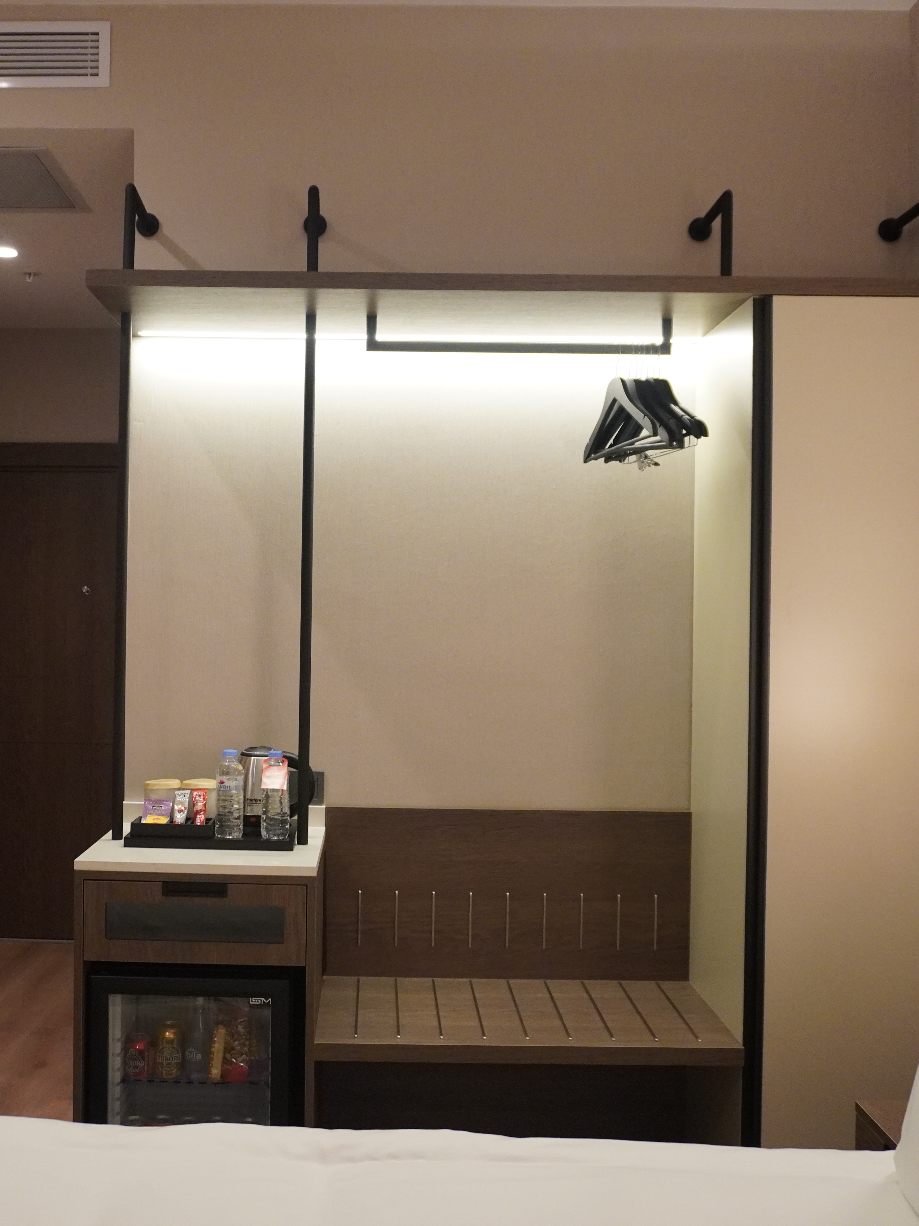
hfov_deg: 40.4
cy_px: 614
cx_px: 348
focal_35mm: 35
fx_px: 1239
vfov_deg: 52.6
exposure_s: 1/160
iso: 2000
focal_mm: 16
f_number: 3.5
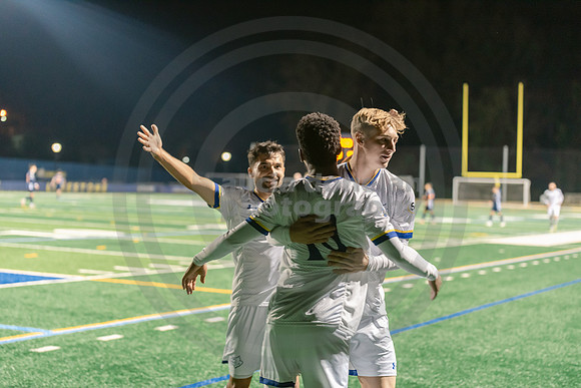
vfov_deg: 19.5
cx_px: 290
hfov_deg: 28.8
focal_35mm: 70
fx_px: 1130
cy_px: 194
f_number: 2.8
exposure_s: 1/200
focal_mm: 70
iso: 2500
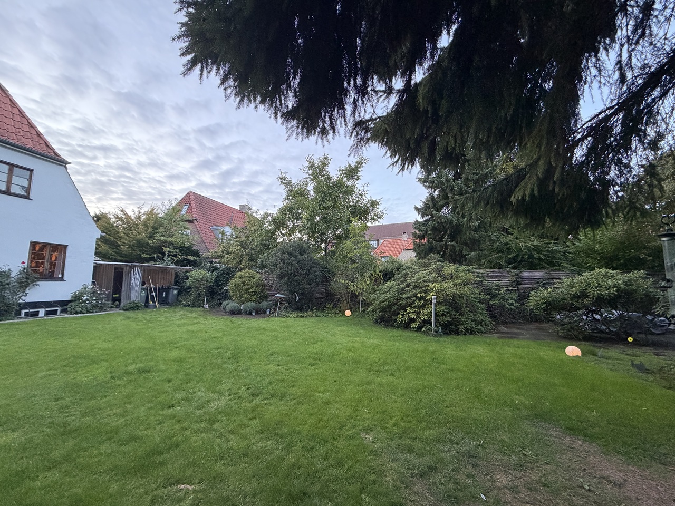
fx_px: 273
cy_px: 253
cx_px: 338
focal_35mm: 14
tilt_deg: +5.7
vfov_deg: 85.7
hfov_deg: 102.1
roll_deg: -0.4
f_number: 2.2
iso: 400
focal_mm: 2.22
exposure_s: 1/60
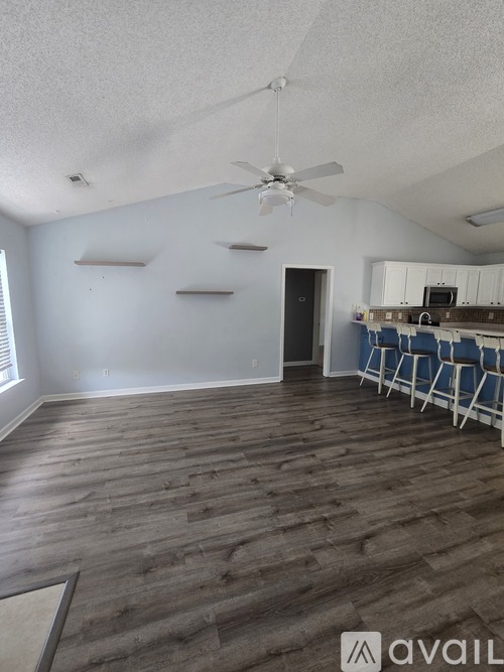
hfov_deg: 89.9
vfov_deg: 106.2
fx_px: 252
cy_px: 336
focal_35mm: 13
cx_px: 252
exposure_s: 1/60
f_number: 2.2
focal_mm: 2.2
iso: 200
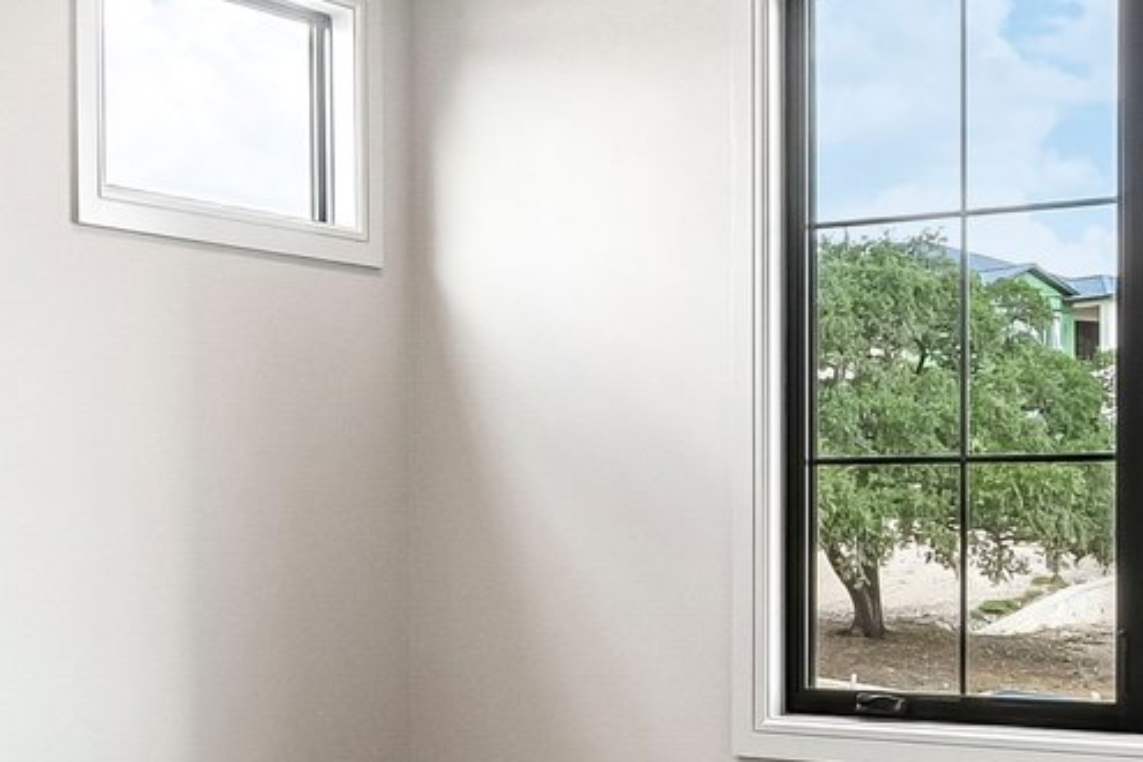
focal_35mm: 62
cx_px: 573
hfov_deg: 32.4
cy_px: 458
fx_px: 1968
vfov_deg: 21.9
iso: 400
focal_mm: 10
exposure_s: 1/20
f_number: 8
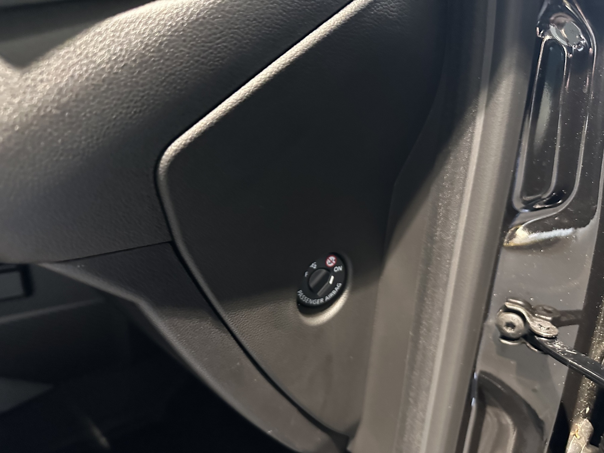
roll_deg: -0.7
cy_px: 226
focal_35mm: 24
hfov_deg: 71.6
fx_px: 419
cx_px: 302
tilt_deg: -21.6
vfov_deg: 56.8
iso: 800
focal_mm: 6.86
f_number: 1.78
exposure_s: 1/25
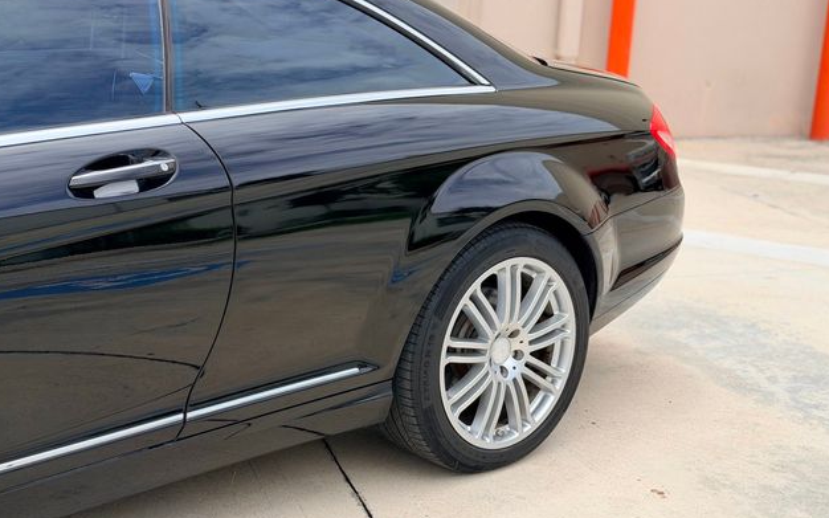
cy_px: 281
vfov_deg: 24.9
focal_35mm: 52
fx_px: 1175
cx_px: 409
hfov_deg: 38.9
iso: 64
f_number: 1.78
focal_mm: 6.76
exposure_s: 1/2762
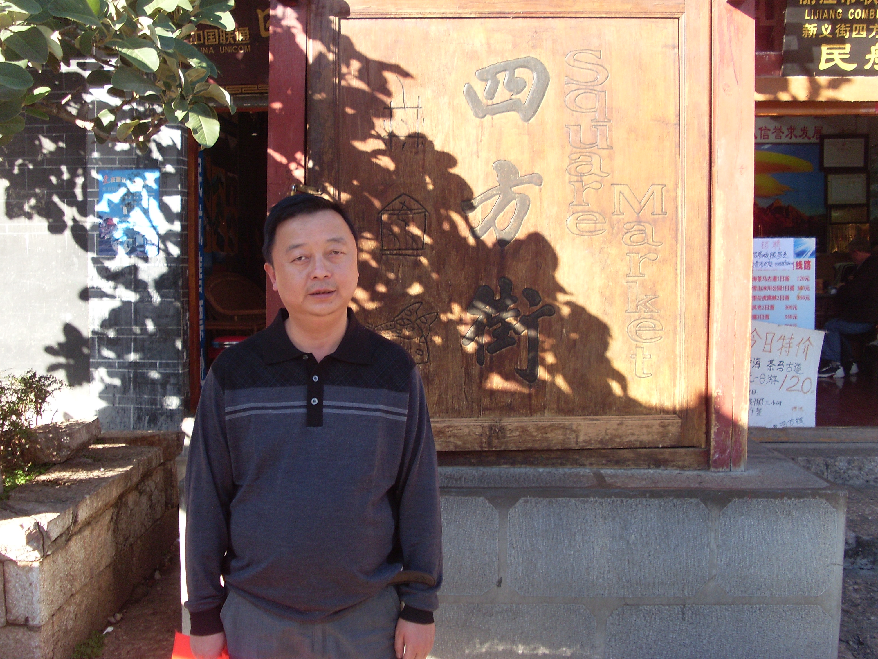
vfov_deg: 35.1
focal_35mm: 41
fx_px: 1040
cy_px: 308
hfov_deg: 45.8
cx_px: 437
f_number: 3
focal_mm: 6.3
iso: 80
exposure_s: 1/180
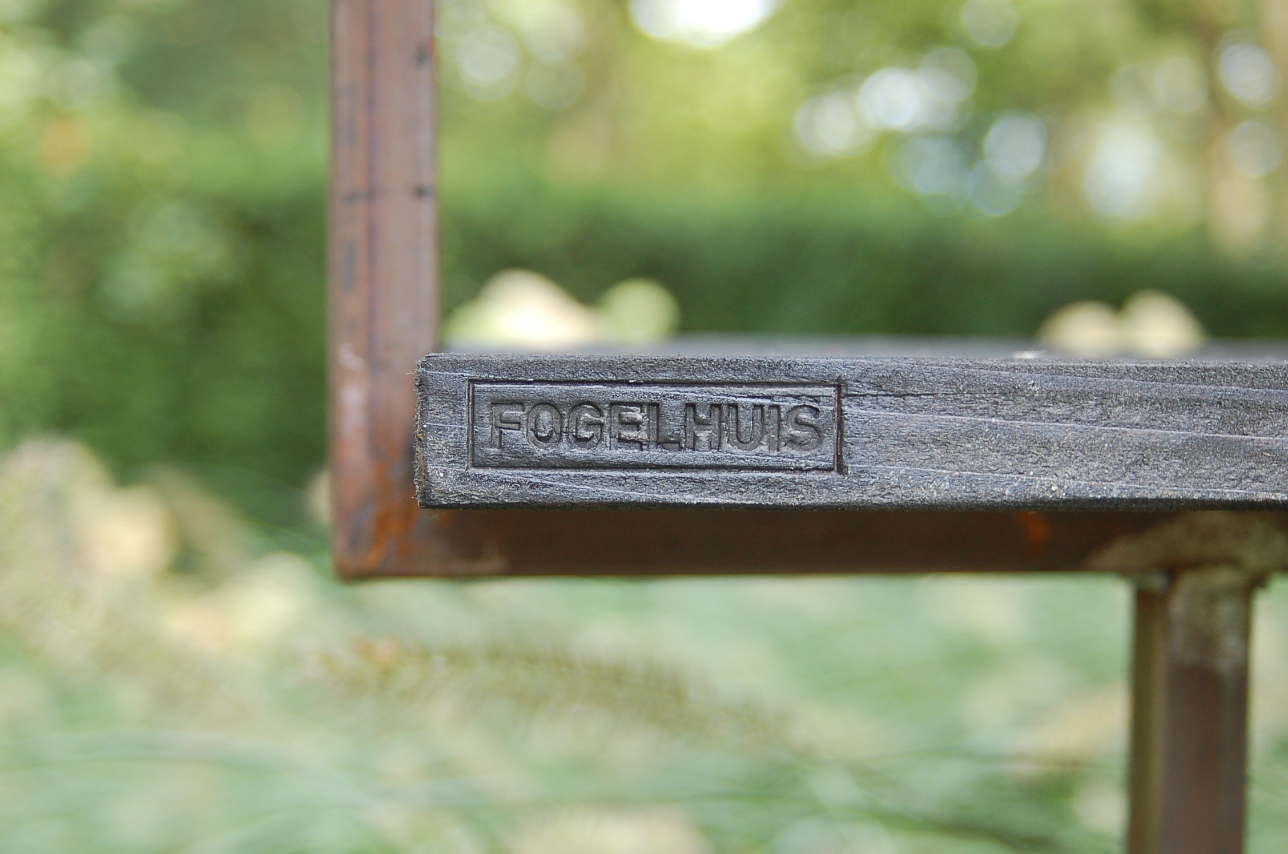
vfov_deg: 23.7
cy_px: 427
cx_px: 644
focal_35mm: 57
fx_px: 2036
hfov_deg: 35.1
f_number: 3.8
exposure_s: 1/320
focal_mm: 38
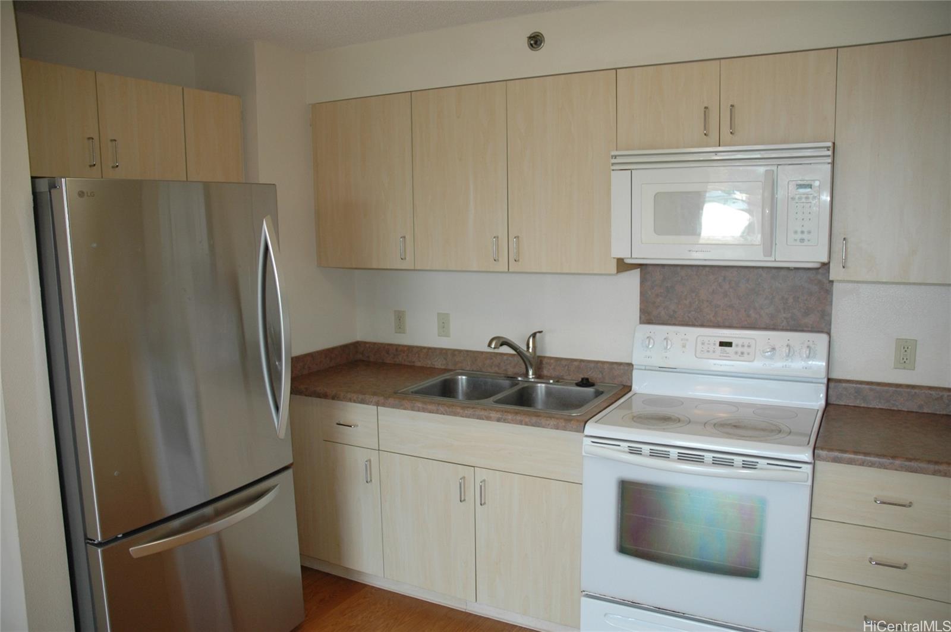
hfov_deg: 67.4
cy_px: 316
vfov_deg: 47.8
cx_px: 476
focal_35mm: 27
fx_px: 712
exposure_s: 1/60
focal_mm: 18
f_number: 3.5
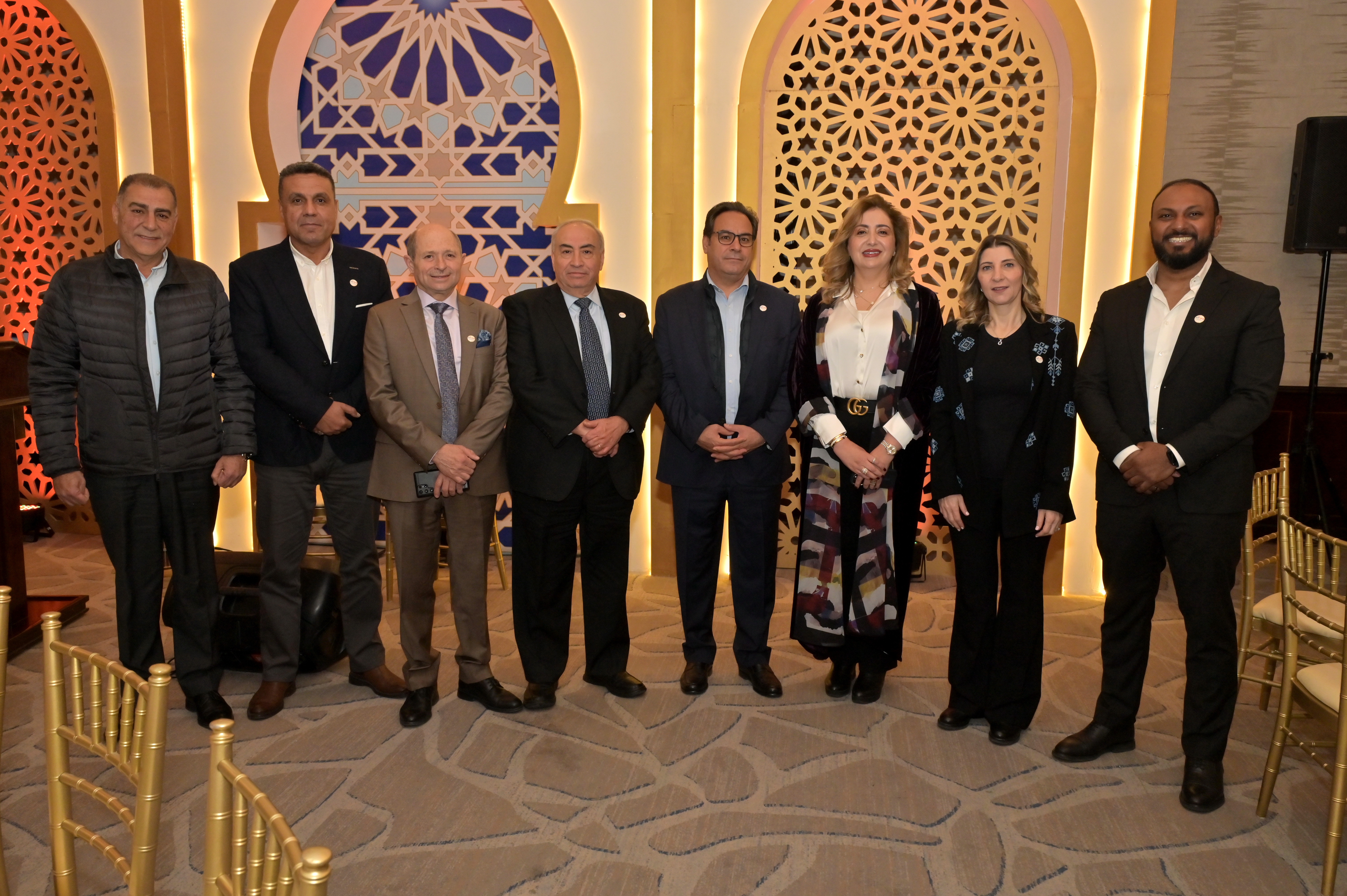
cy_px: 448
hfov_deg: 65.5
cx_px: 674
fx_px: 1047
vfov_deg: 46.3
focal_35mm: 28
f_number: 8
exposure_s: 1/200
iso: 1600
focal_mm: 28
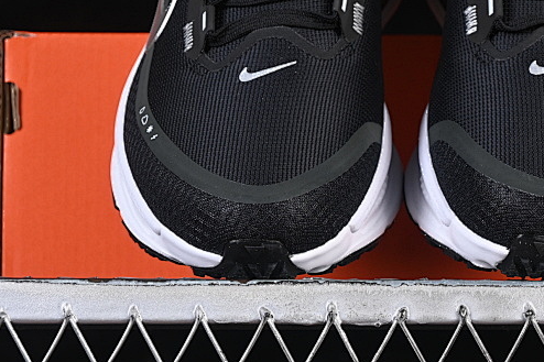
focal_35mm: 164
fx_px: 2477
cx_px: 416
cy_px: 33
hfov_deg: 12.5
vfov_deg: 8.3
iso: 160
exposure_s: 1/60
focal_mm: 50
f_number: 6.3
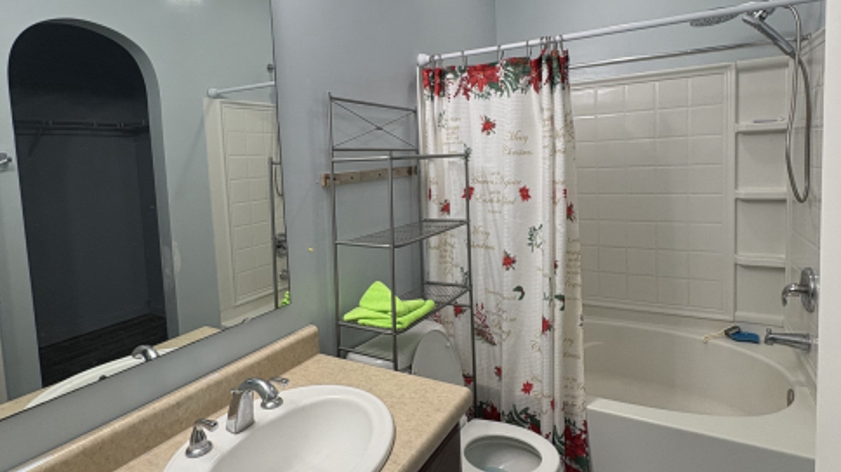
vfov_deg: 53.3
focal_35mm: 21
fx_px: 468
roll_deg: +2.4
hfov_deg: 83.8
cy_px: 193
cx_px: 412
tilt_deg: -3.8
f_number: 2.2
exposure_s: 1/120
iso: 125
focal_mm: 2.22
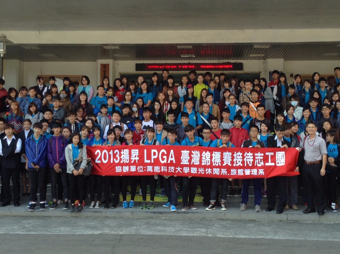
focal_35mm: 49
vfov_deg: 29.6
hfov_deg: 38.9
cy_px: 107
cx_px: 185
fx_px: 481
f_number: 2.4
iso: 32
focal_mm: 3.3
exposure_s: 1/182
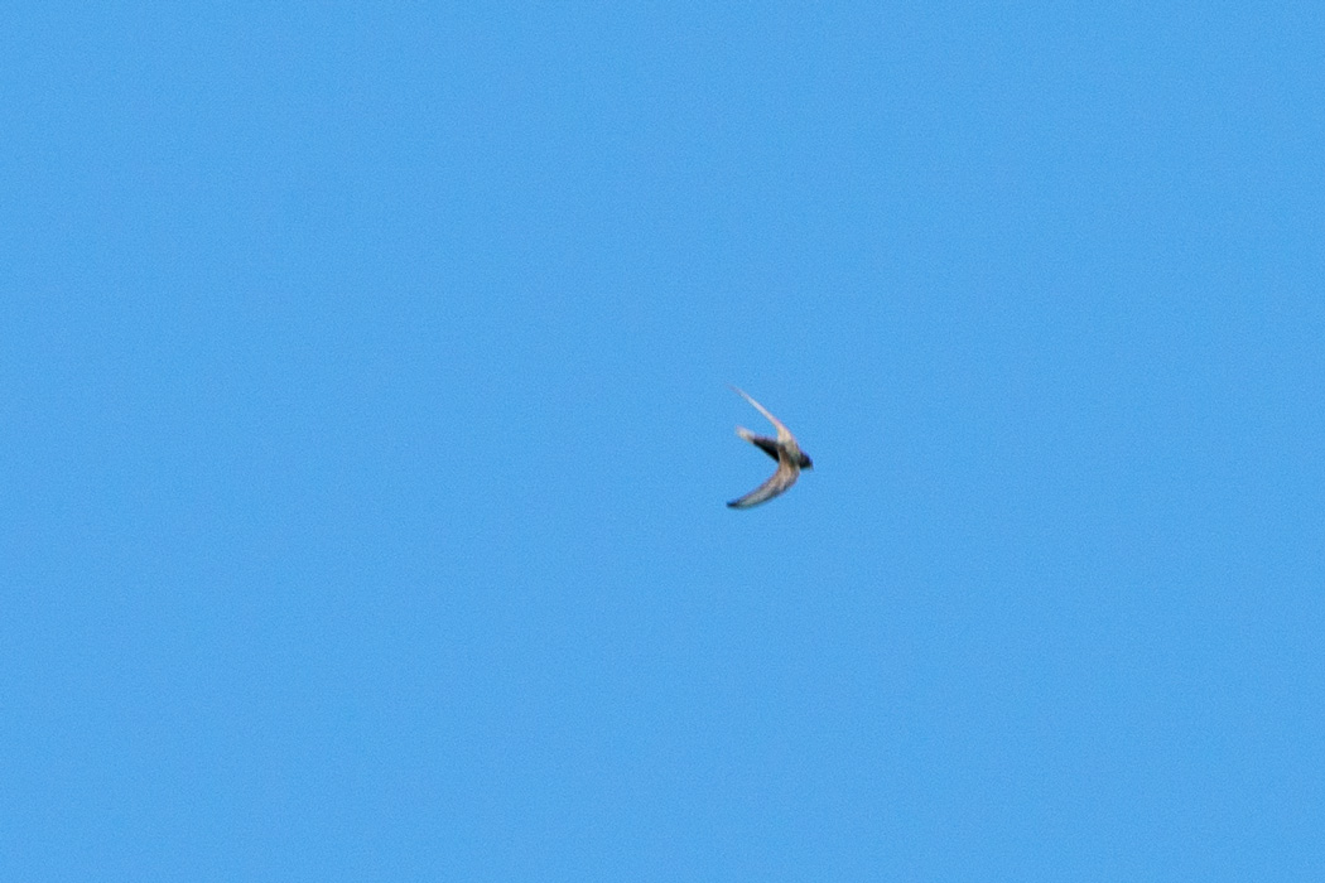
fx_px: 22082
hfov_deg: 3.4
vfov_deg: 2.3
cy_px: 442
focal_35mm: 600
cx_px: 662
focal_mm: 600
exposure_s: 1/1000
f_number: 8
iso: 320
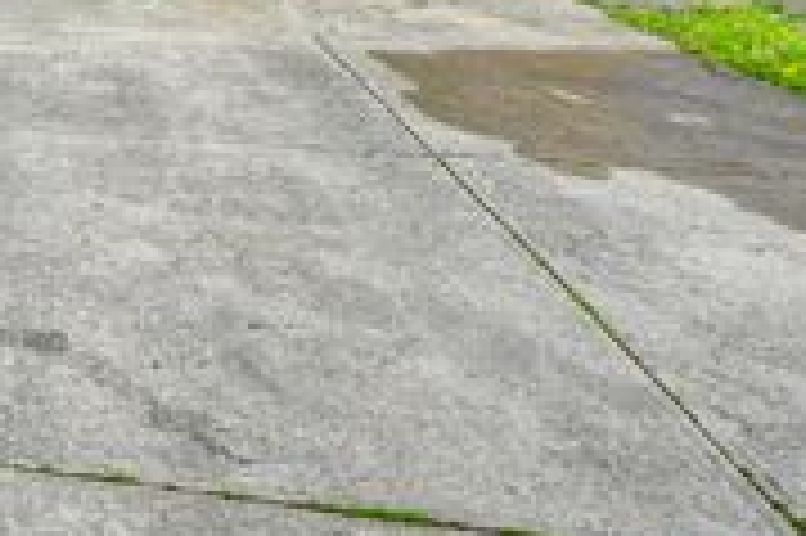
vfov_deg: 21.6
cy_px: -173
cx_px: -248
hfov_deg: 28.9
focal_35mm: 56
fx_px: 1253
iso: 100
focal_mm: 20
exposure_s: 1/30
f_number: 11
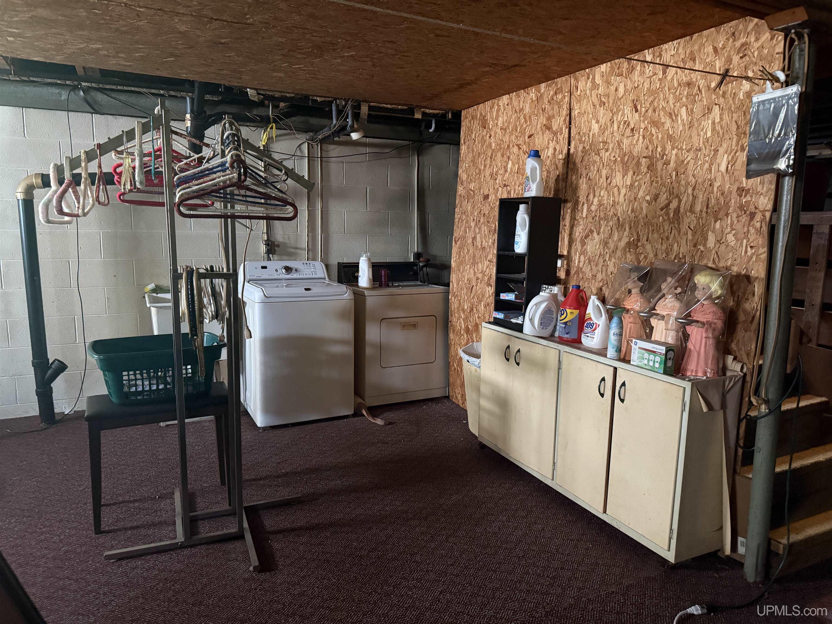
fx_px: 577
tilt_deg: -7.6
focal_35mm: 24
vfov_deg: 56.8
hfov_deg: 71.6
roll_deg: -0.5
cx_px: 416
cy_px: 312
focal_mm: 6.76
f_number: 1.78
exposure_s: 1/32
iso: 1000
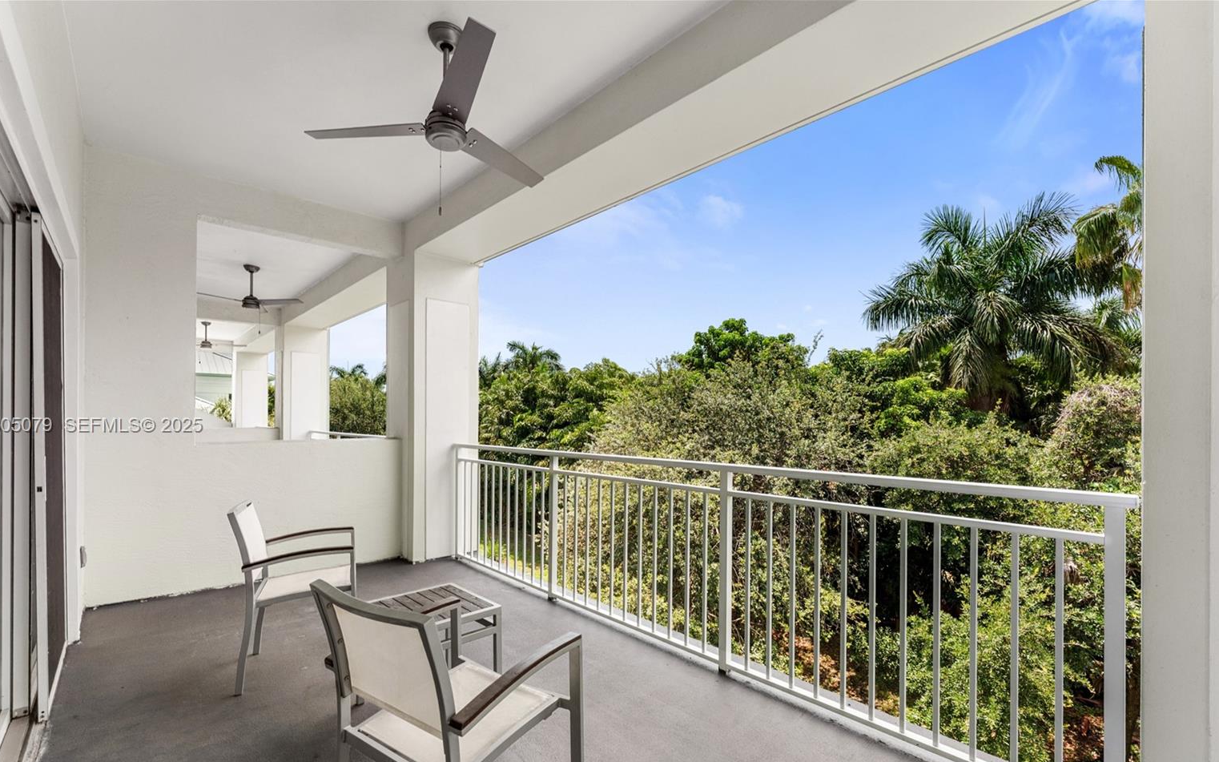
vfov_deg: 74.5
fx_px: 498
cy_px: 426
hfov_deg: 101.4
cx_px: 593
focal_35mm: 15
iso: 640
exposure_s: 1/160
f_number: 9
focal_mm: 14
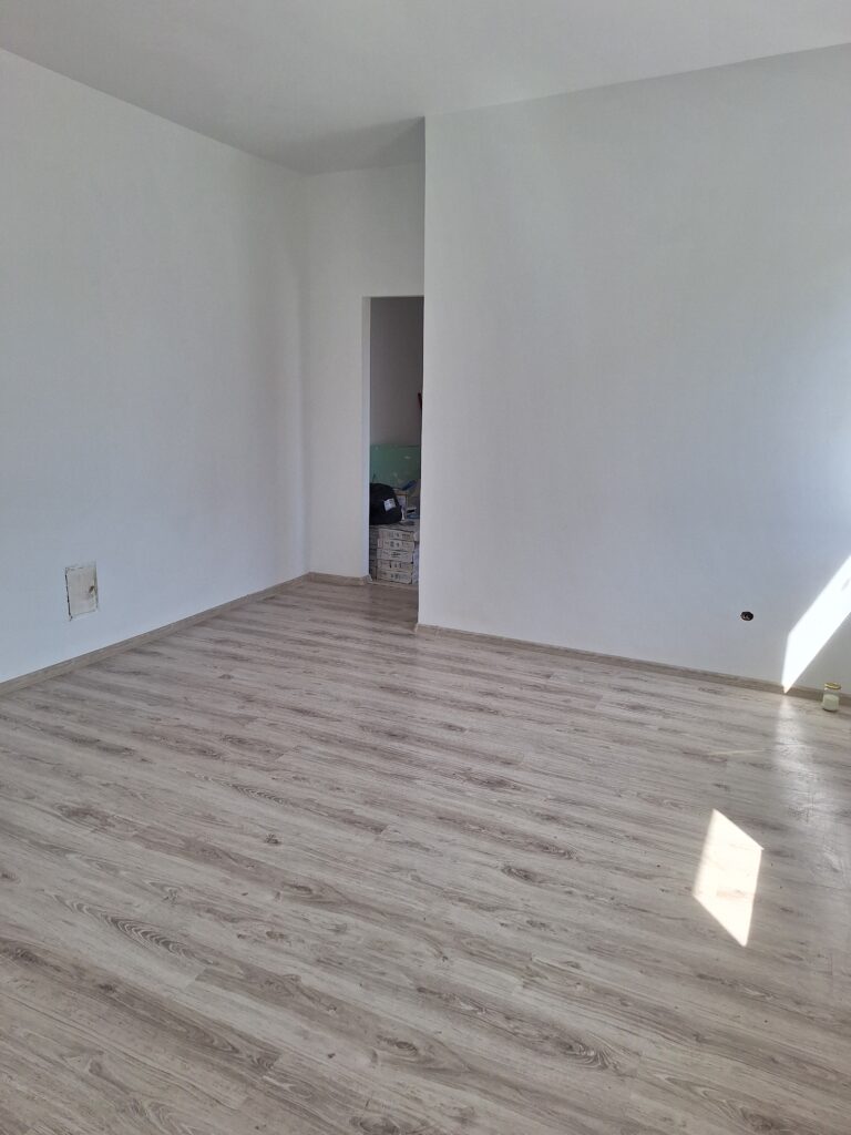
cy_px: 568
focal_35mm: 23
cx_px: 426
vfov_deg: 73.9
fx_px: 754
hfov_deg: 58.9
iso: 40
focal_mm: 5.54
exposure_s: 1/317
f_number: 1.8
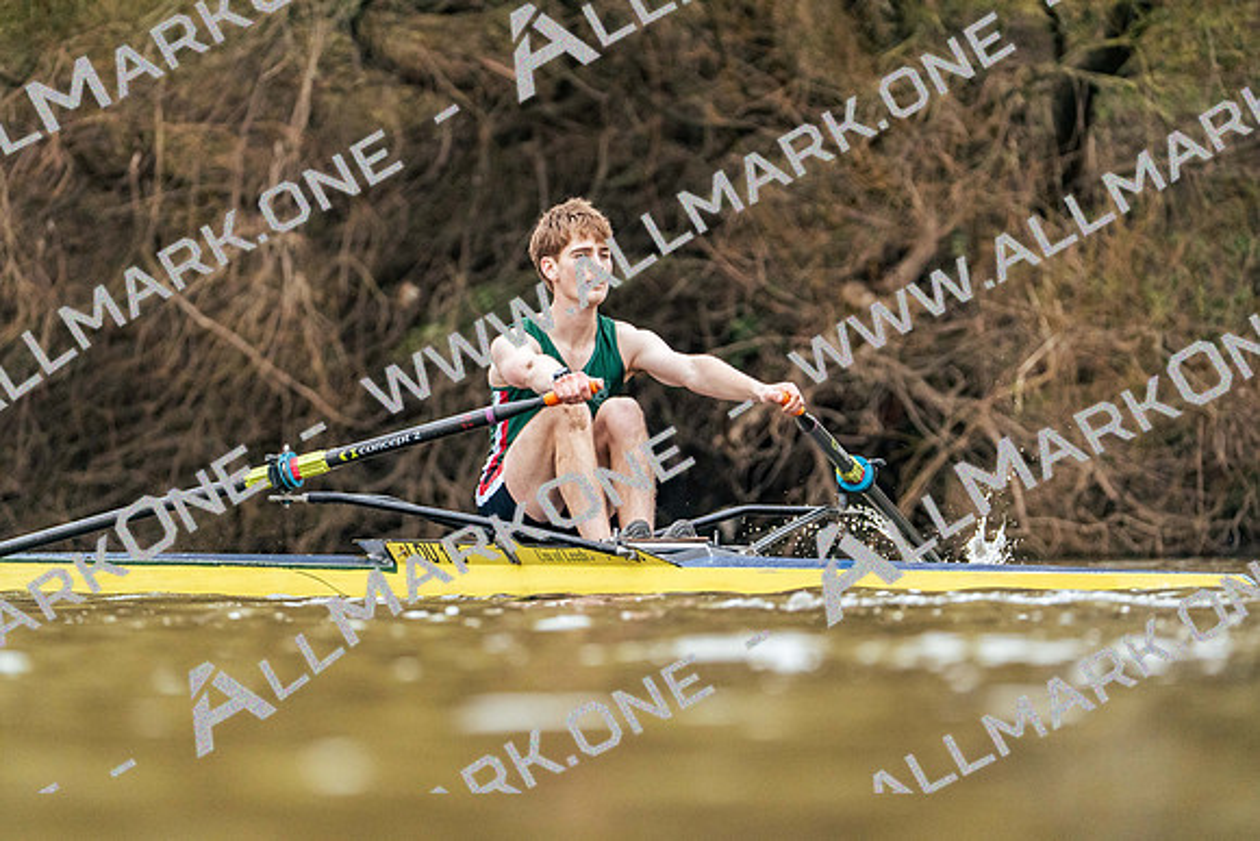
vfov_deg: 3.2
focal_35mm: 430
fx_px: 15053
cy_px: 420
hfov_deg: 4.8
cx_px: 630
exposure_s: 1/1600
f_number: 6.3
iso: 6400
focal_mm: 430
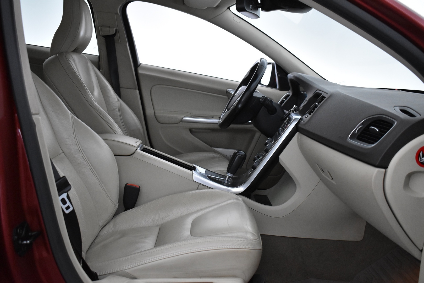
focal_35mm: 36
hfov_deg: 53.1
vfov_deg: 36.9
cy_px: 142
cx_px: 212
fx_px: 424
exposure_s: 1/60
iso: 3200
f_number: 4
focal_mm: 24
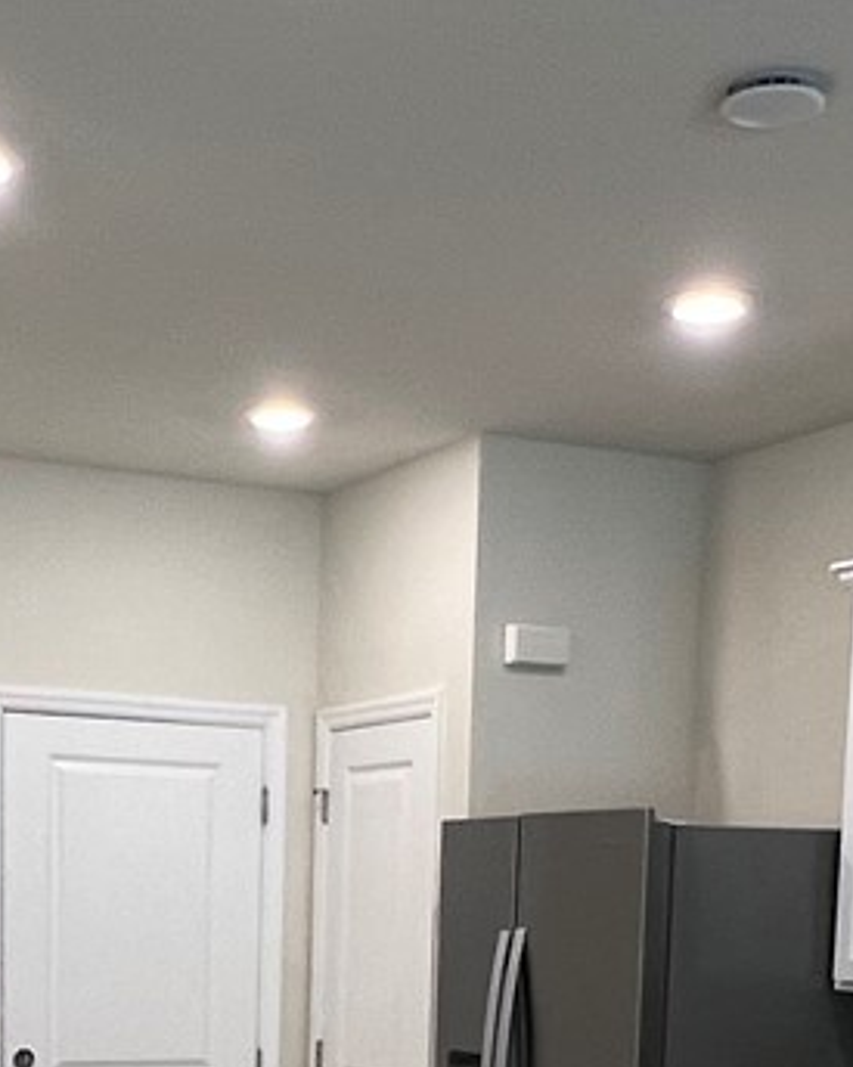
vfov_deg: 28.6
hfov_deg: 25.7
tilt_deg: -7.6
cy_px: 1213
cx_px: 313
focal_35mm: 59
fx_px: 1863
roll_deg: -1.1
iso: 200
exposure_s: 1/120
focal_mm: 1.57
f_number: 1.8
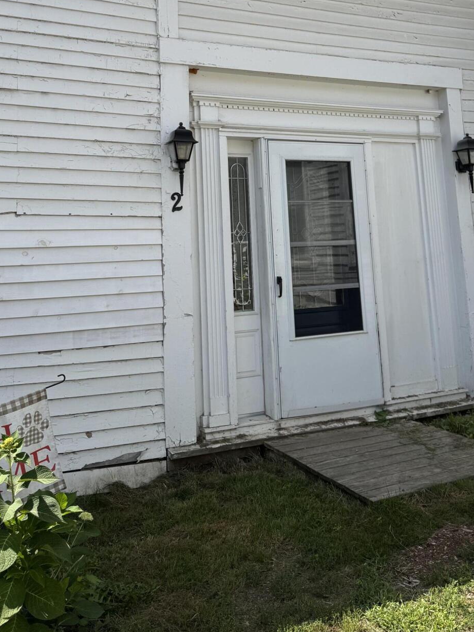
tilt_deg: +10.4
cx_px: 267
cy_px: 139
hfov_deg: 36.8
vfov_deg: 45.7
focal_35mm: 39
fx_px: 712
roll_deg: +2.7
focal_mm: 6.76
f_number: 1.78
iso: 80
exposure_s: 1/3953
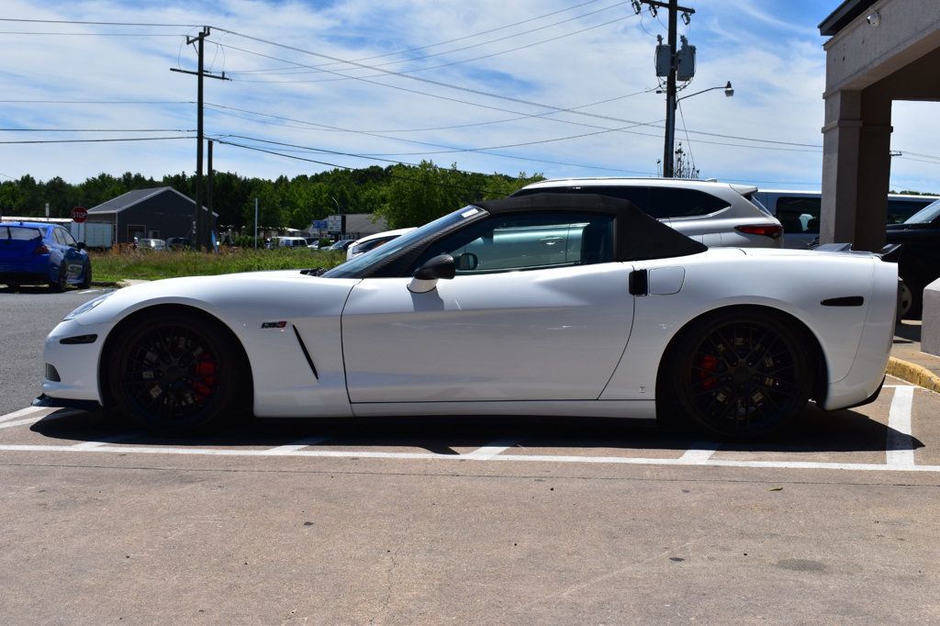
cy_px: 313
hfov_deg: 46.4
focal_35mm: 42
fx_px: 1096
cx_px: 470
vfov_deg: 31.9
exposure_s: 1/500
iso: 200
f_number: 11
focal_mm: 28
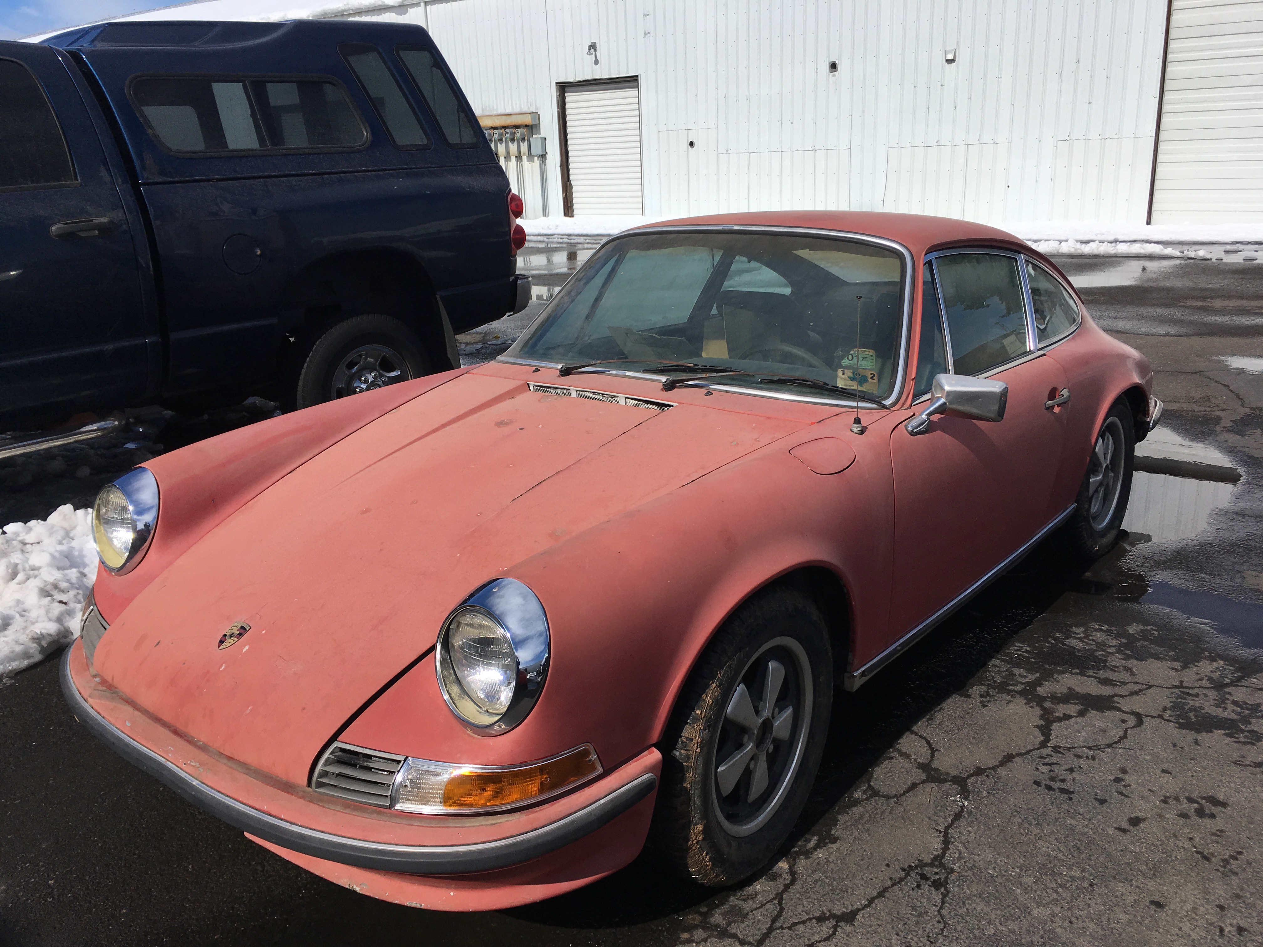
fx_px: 1058
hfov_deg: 61.7
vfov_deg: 48.2
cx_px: 632
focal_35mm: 29
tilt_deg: -19.5
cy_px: 474
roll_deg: +2.4
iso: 25
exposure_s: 1/4049
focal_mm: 4.15
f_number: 2.2
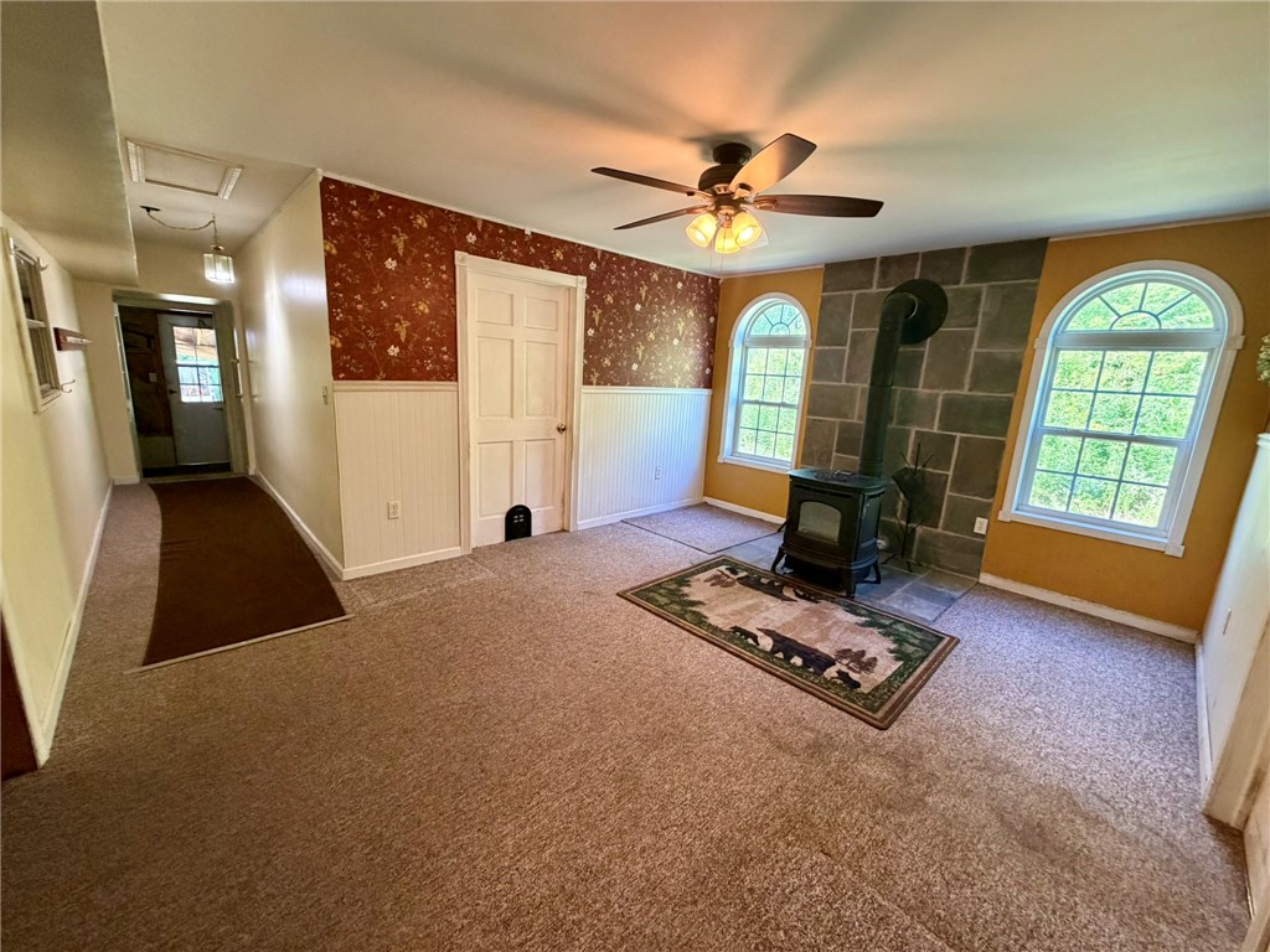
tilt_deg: -11.1
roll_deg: -2.5
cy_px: 476
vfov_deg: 85.7
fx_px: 514
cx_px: 635
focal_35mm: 14
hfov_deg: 102.1
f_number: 2.2
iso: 320
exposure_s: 1/60
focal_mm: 2.22
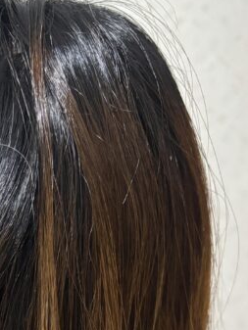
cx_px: -65
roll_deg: +0.9
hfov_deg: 17.6
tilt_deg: -6.6
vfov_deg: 22.7
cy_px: 396
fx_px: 754
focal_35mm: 79
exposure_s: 1/60
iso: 500
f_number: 1.6
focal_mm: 5.96
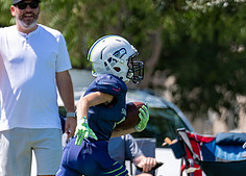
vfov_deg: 1.3
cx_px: 90
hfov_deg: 1.9
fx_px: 7601
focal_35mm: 1087
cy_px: 97
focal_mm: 200
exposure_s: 1/1600
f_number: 2.8
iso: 100
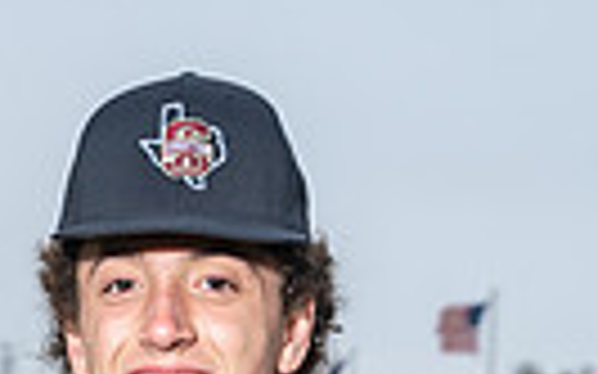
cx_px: 94
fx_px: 3095
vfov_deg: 6.5
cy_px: 951
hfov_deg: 11.0
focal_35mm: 190
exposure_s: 1/125
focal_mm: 55
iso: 100
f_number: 6.3
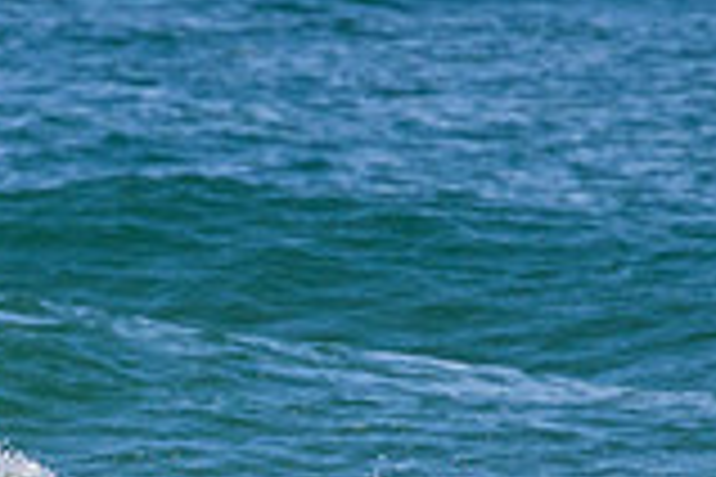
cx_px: 50
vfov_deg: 0.5
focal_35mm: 2923
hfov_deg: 0.7
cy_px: 709
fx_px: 58131
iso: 1800
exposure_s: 1/2000
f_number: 11
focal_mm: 800
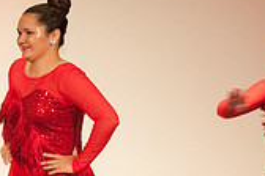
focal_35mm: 689
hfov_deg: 3.0
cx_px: -139
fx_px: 5071
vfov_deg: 2.0
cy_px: 154
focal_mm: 200
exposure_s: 1/200
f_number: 4
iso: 3200
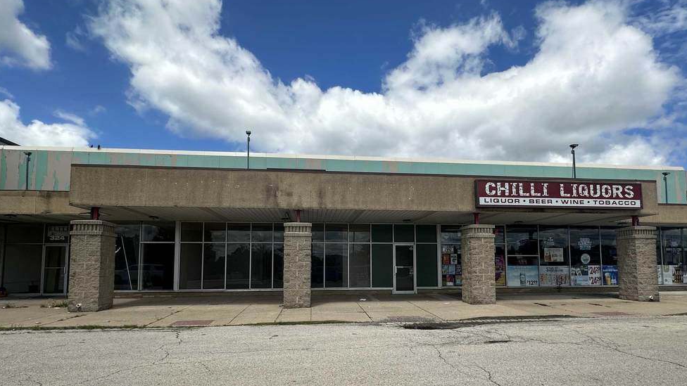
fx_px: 364
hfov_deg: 86.6
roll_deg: -0.2
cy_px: 239
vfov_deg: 55.3
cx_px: 357
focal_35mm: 20
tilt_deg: +4.1
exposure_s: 1/2506
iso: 50
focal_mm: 2.22
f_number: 2.2
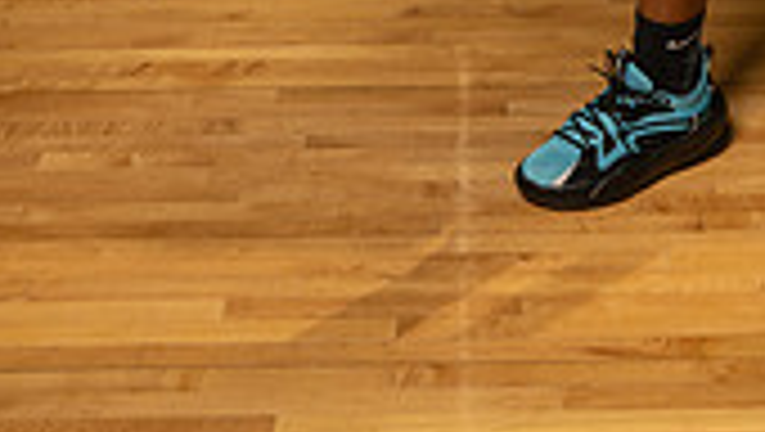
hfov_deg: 21.8
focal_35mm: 97
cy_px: -558
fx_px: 1969
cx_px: 590
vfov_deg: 10.9
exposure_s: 1/250
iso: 320
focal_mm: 35
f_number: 5
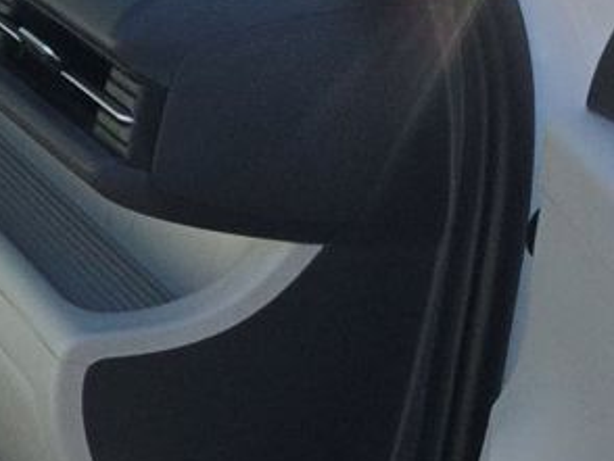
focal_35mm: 125
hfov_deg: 13.6
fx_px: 2219
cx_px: -585
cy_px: 90
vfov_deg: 11.8
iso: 64
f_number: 1.4
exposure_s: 1/4765
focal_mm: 6.5
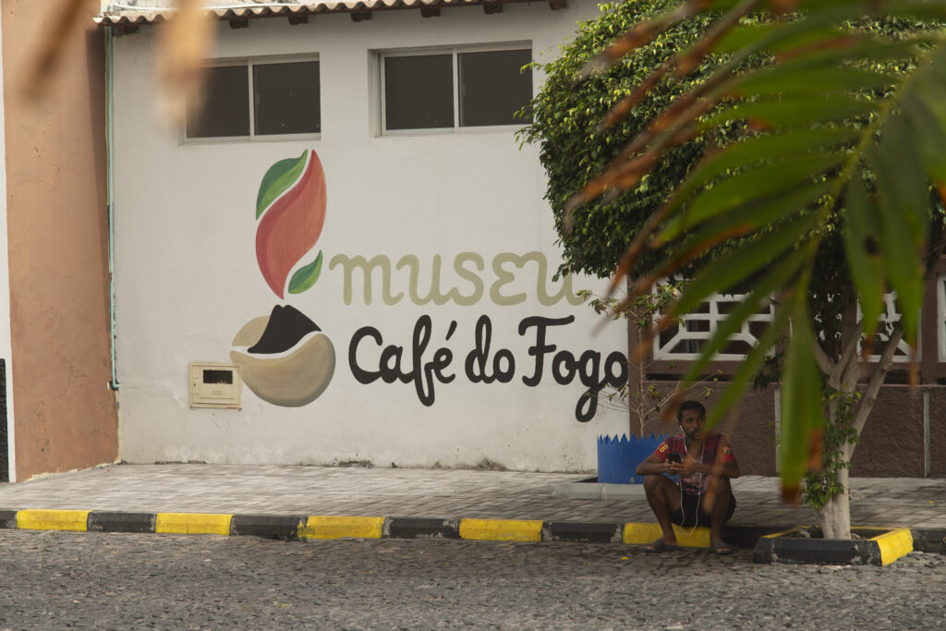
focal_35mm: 105
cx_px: 473
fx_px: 2759
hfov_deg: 19.5
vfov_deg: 13.0
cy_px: 316
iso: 31
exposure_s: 1/125
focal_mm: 105
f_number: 8
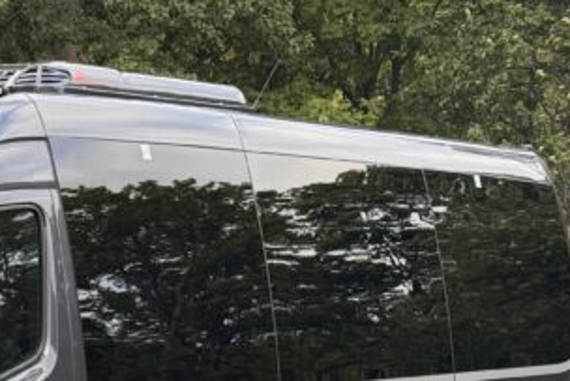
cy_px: 381
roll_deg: +1.3
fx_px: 1996
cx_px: -56
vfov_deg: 10.8
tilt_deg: +0.3
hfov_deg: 15.8
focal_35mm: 126
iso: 64
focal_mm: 6.76
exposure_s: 1/325
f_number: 1.78
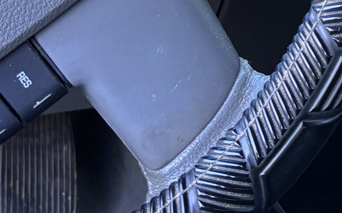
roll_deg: -8.2
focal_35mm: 137
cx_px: 443
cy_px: -246
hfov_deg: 14.6
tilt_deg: -18.1
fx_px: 1277
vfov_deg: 8.9
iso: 125
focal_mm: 5.96
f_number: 1.6
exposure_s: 1/89
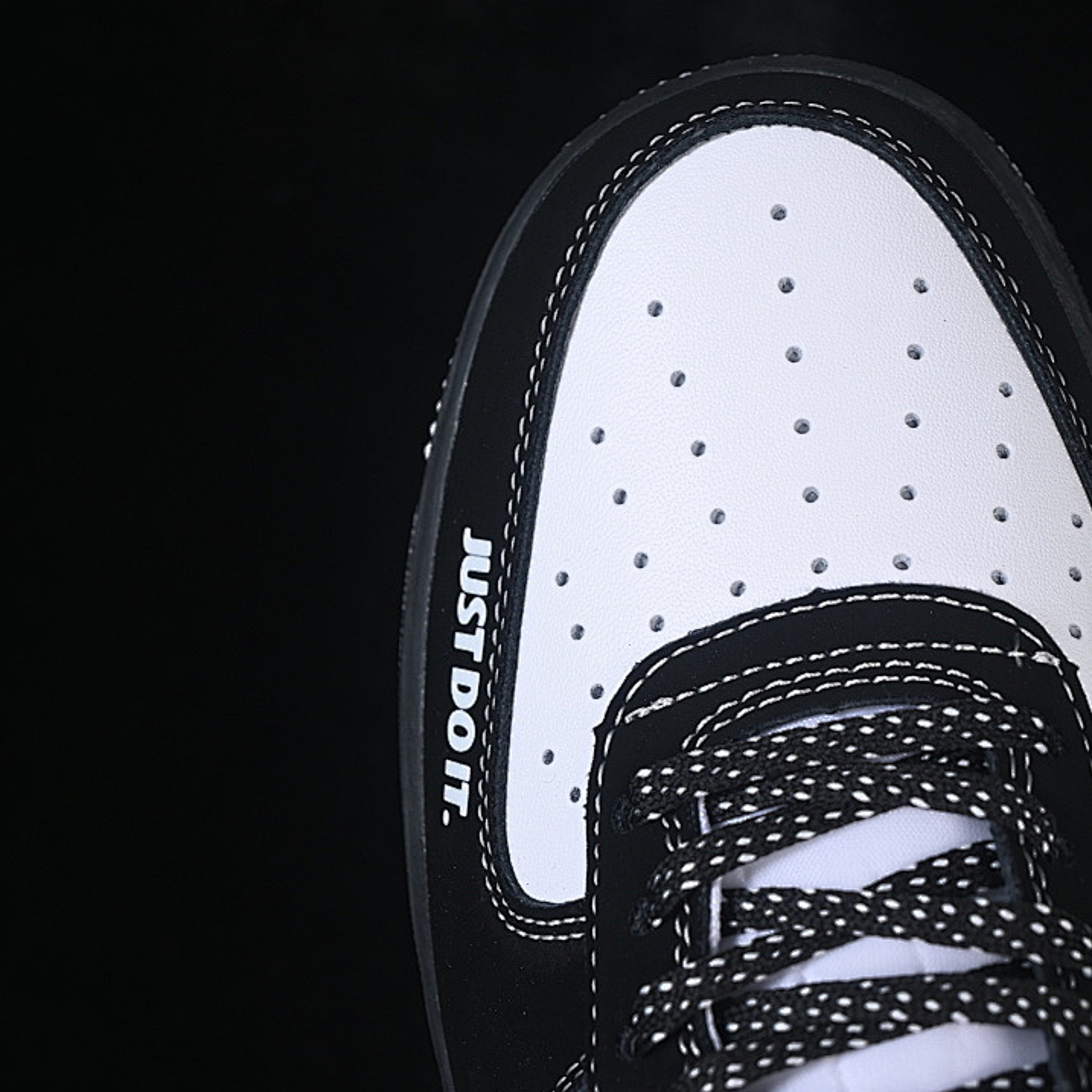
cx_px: 766
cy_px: 547
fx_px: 3426
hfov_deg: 18.0
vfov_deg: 18.1
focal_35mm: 96
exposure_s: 1/60
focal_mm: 50
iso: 160
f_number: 6.3
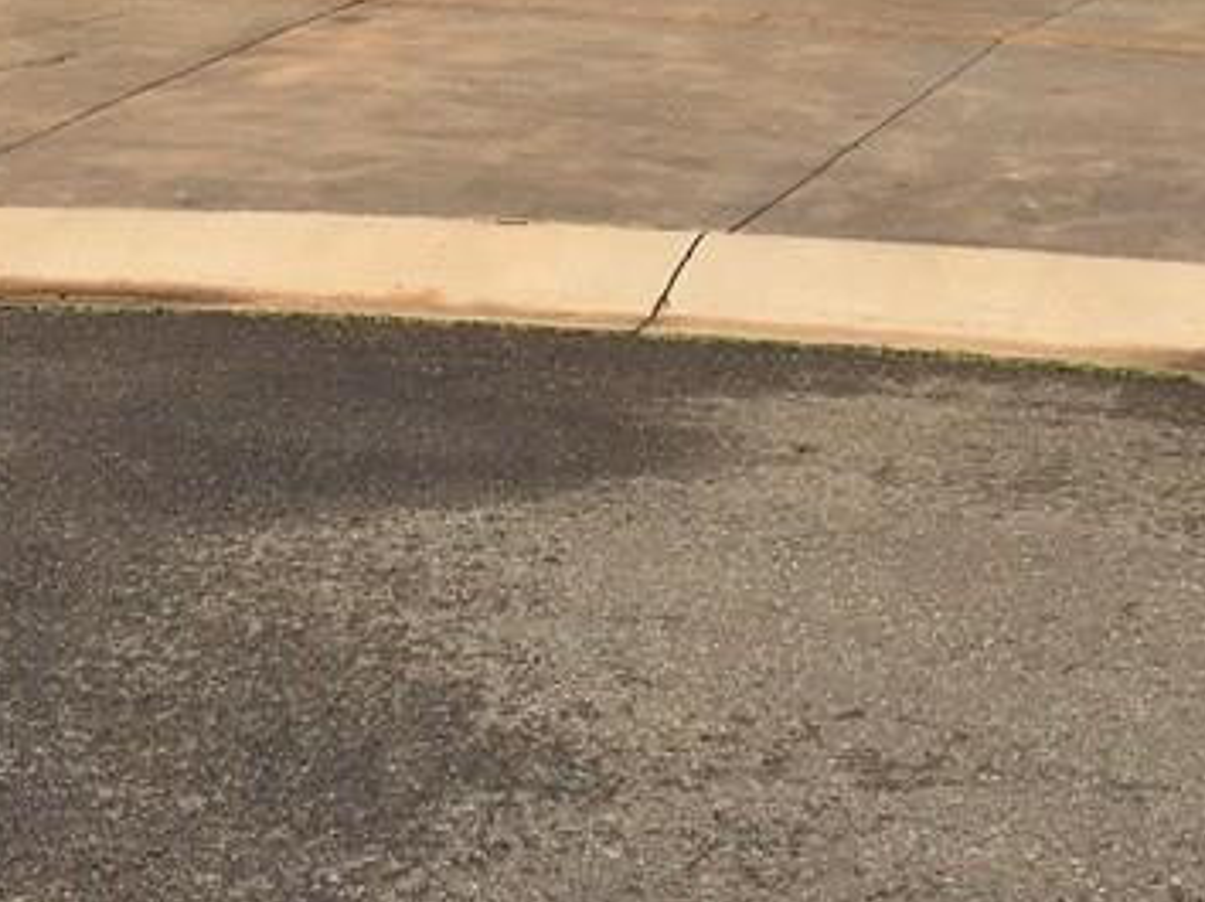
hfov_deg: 23.2
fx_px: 2922
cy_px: -391
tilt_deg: +2.6
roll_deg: -0.1
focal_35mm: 84
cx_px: 391
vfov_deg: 16.2
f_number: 2.2
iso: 25
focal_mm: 4.15
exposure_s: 1/1148
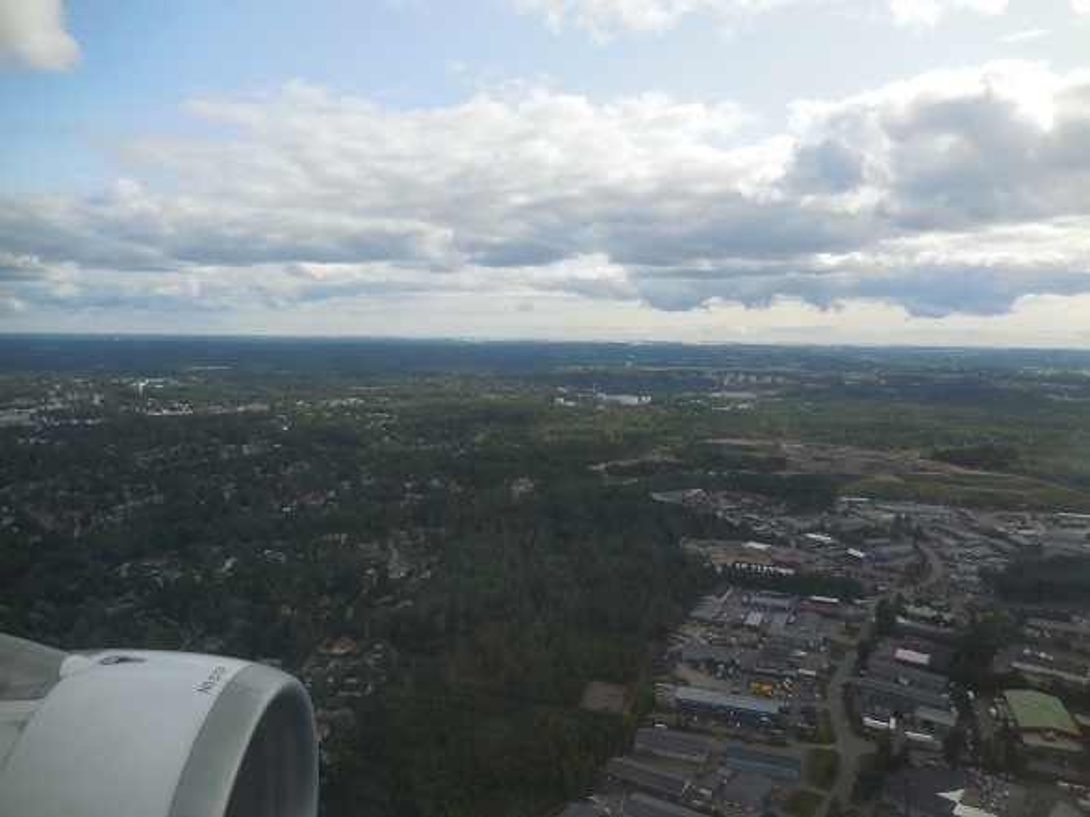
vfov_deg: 54.9
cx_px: 545
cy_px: 408
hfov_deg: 69.4
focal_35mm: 25
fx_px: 787
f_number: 3.3
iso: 125
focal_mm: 4.5
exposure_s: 1/1250
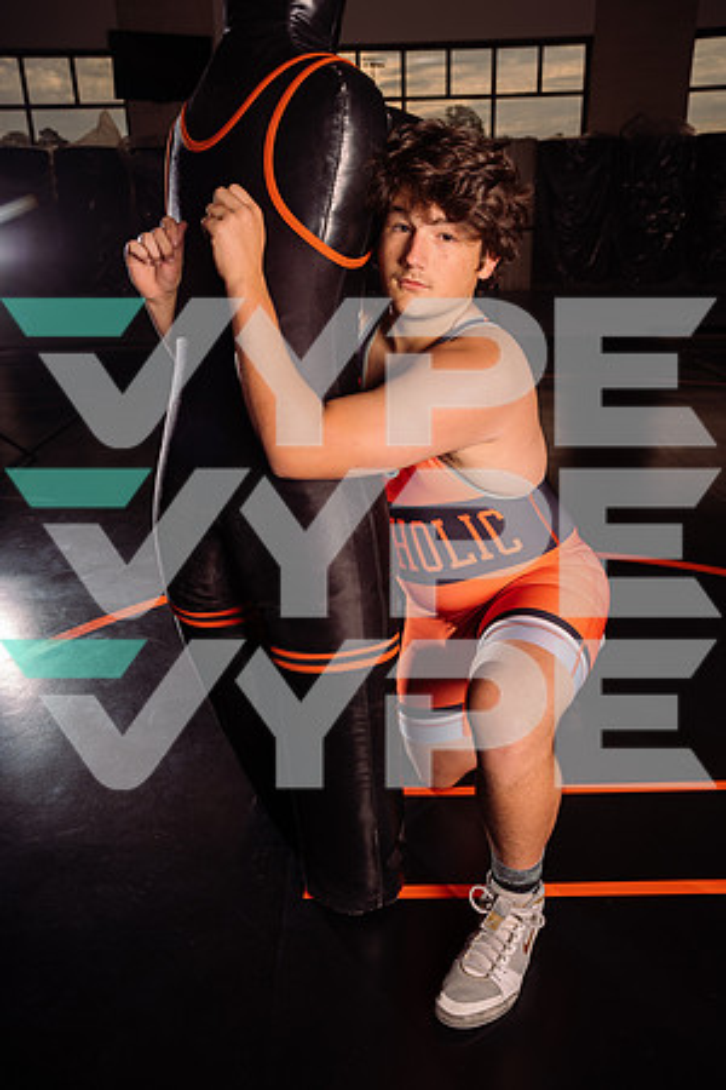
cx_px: 363
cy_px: 545
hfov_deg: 46.4
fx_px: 847
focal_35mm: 28
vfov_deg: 65.5
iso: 50
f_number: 6.3
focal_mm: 28
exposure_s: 1/250
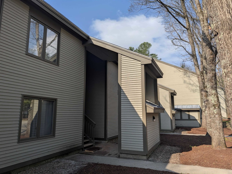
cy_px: 87
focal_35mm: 24
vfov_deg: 56.8
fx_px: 161
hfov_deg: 71.6
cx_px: 116
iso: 20
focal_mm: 6.9
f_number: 1.68
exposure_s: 1/1038
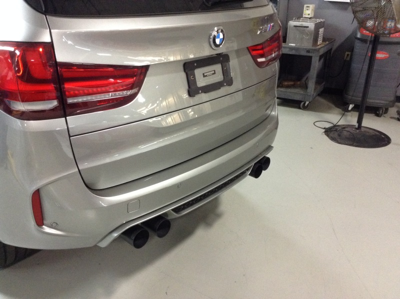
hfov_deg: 55.4
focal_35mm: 33
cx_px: 200
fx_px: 381
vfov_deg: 42.9
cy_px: 150
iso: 250
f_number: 2.4
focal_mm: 3.3
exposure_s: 1/20
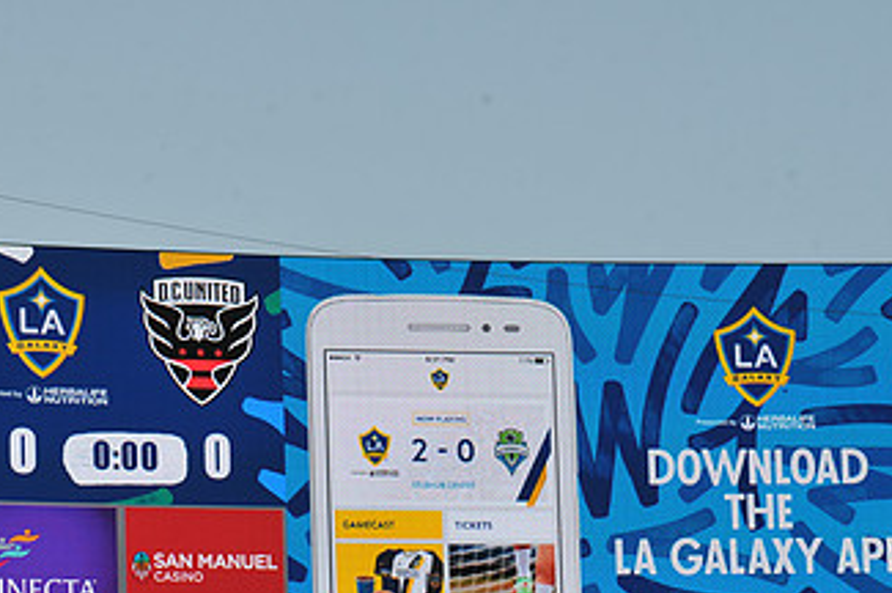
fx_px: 5297
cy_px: 417
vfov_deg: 6.4
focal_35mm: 214
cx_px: 601
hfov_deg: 9.6
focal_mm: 120
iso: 200
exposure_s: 1/400
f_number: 10
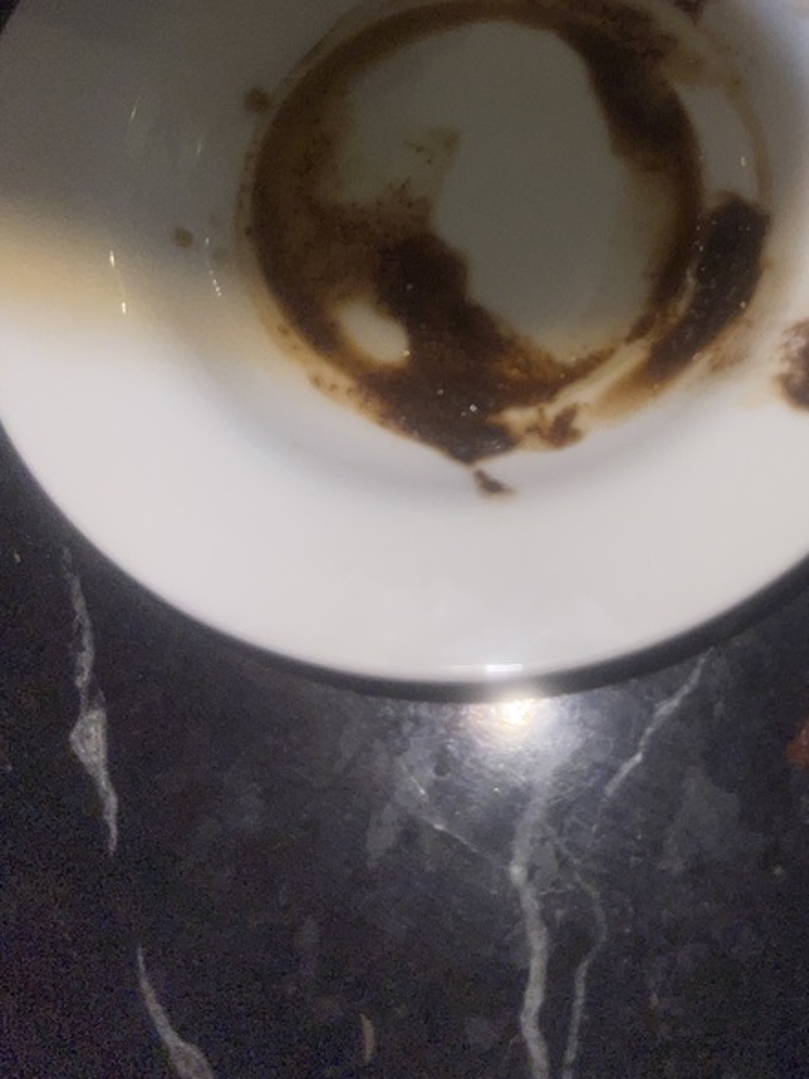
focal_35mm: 39
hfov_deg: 35.8
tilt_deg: -69.7
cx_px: 620
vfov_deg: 46.3
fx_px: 1216
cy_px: 280
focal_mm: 5.1
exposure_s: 1/83
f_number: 1.6
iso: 32
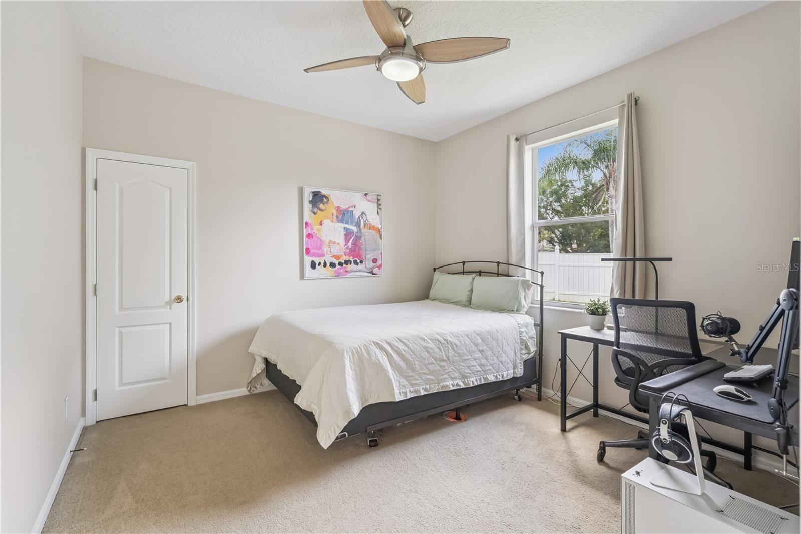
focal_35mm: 16
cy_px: 267
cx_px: 400
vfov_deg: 73.7
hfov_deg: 96.7
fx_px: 356
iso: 400
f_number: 9
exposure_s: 1/30
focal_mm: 16
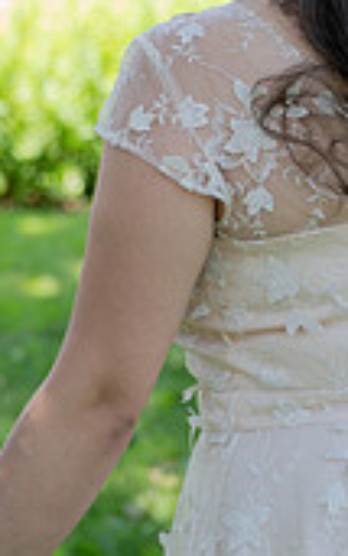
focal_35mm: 129
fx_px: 1956
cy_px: -166
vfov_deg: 15.4
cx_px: 33
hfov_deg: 10.1
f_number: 2.8
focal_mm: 48
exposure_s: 1/320
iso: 250
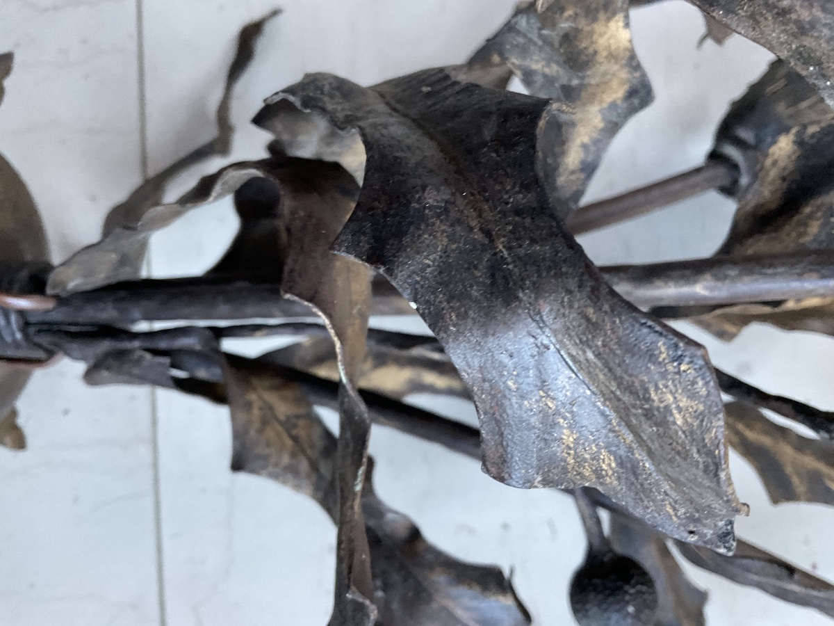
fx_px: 699
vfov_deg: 48.2
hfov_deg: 61.7
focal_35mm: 29
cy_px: 313
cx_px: 417
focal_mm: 3
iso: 160
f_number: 1.8
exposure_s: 1/60
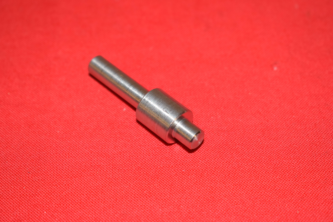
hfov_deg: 24.6
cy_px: 111
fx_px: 763
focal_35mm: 82
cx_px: 166
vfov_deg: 16.6
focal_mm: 55
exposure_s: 1/200
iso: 1250
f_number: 5.6
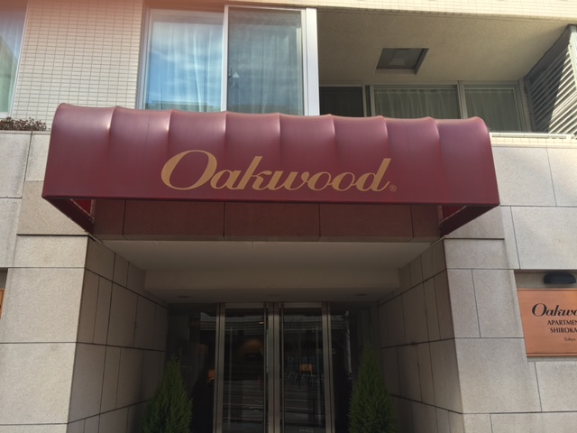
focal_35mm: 29
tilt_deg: +18.5
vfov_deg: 48.2
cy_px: 216
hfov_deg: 61.7
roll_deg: +1.2
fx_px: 483
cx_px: 288
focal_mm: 4.15
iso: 25
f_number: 2.2
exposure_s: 1/334
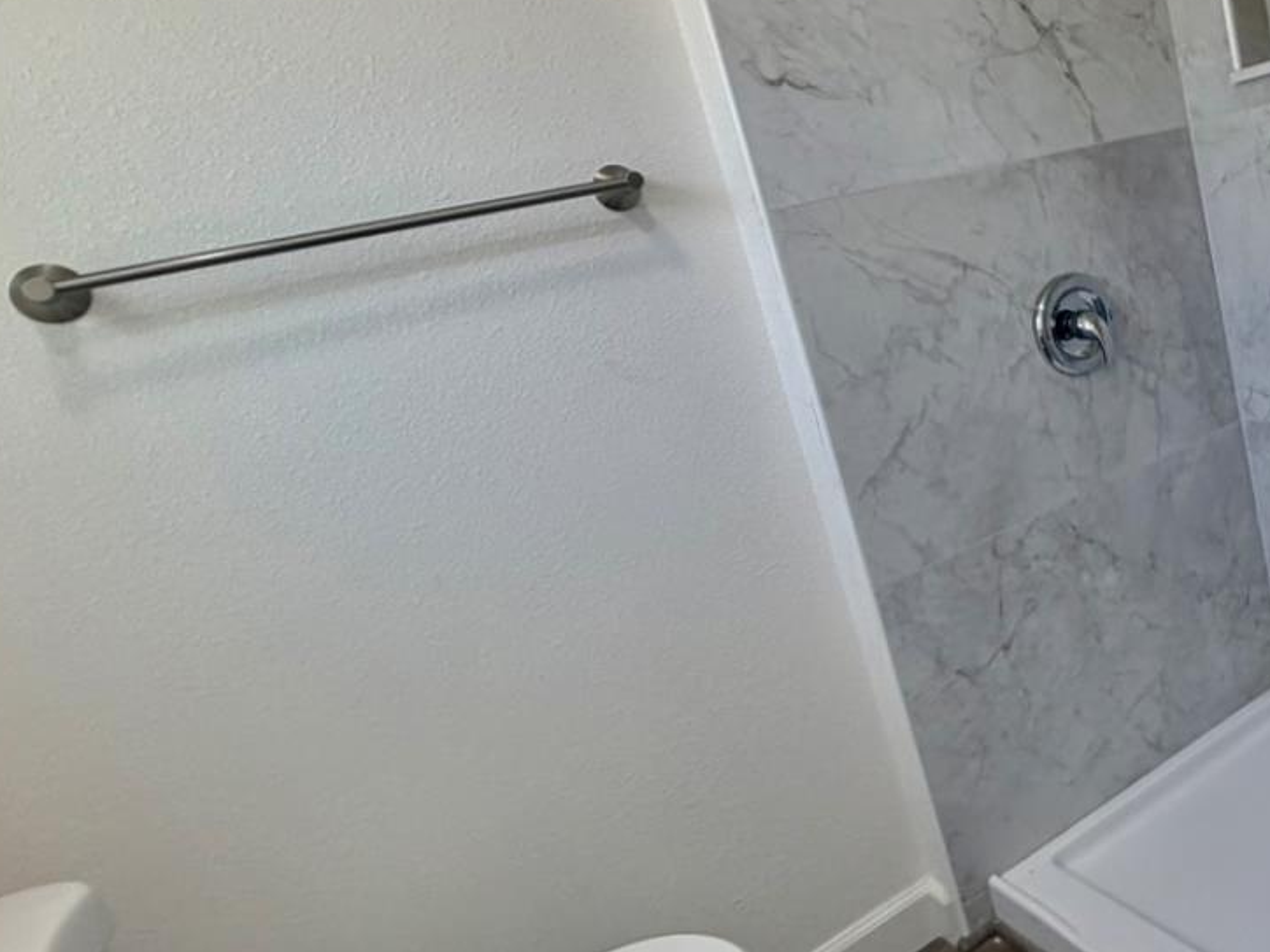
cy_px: 455
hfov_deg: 55.9
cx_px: 1067
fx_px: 1064
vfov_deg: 48.2
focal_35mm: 29
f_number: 2.2
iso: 160
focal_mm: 2.22
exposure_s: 1/120
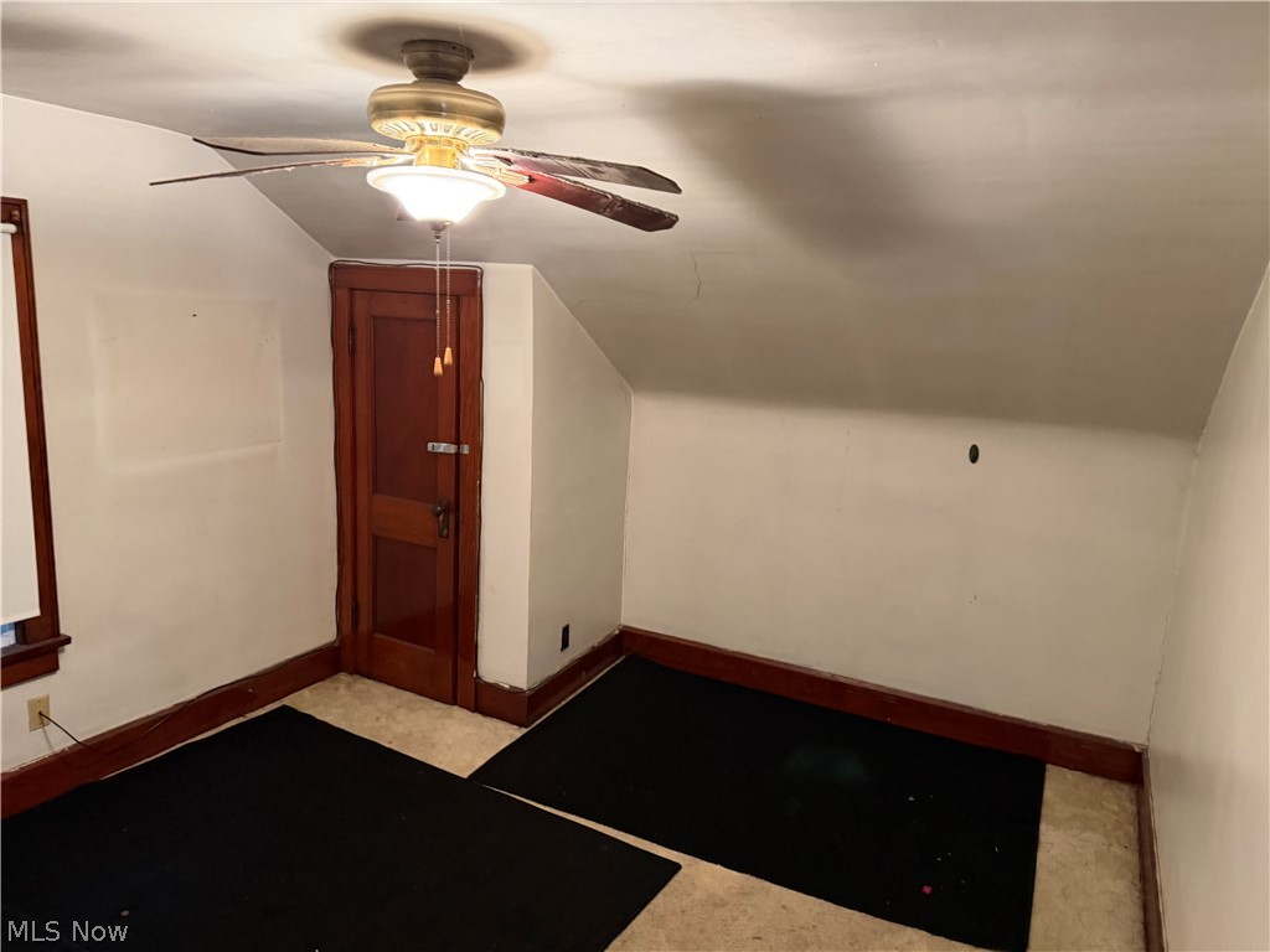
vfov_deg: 56.8
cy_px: 476
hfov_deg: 71.6
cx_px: 635
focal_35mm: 24
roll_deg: -0.5
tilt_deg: -10.9
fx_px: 881
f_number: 1.78
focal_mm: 6.76
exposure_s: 1/40
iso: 800
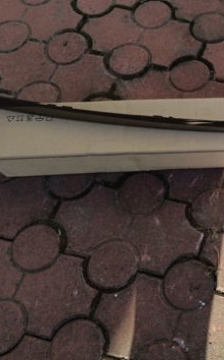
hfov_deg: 24.6
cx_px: 285
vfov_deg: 43.5
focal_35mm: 46
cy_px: 172
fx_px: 450
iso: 50
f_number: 1.65
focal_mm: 6.14
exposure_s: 1/178
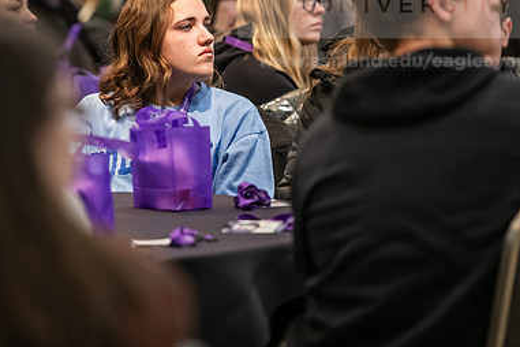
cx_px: 197
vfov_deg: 5.0
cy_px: 89
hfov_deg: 7.5
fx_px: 3957
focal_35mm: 274
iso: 1600
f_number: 3.2
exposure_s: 1/200
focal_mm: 180
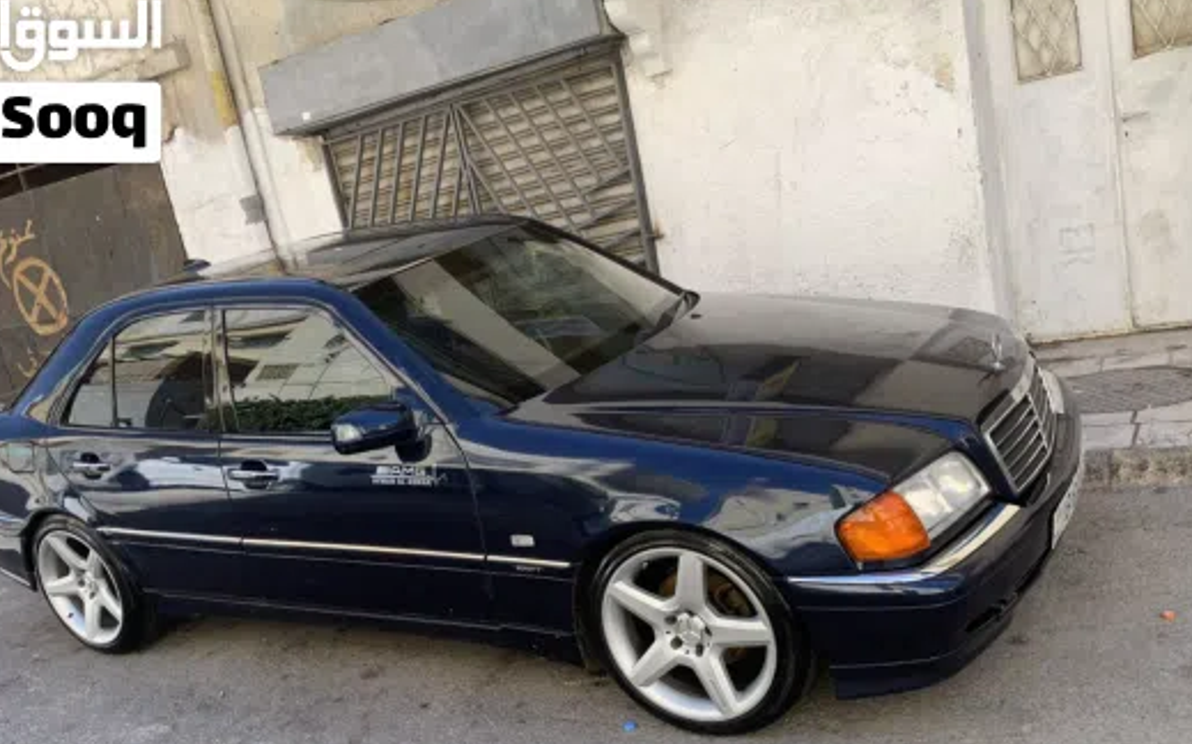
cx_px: 508
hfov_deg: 56.5
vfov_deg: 36.9
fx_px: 1104
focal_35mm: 34
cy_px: 494
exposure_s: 1/471
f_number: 1.8
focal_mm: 4.25
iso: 25
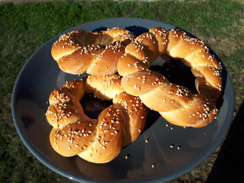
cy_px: 92
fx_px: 190
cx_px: 122
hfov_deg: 65.3
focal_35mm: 27
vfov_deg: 51.4
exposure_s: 1/1189
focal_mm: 3.6
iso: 40
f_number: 1.9
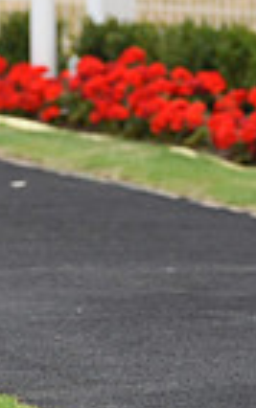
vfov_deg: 2.8
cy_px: -30
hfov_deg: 1.7
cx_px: 820
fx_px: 8366
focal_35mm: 751
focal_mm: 180
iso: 800
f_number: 5.6
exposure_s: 1/1250
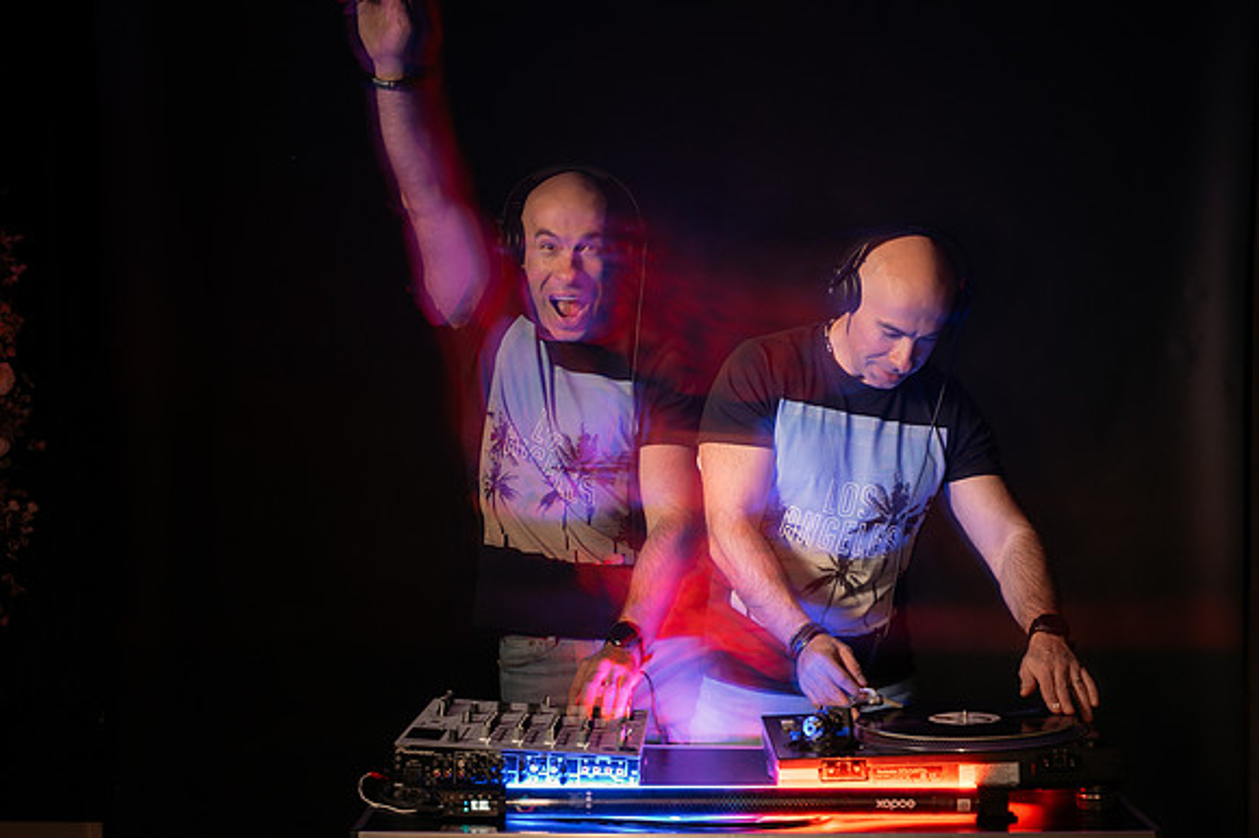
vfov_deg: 26.3
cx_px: 665
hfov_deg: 38.7
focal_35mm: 51
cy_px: 438
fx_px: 1790
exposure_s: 2
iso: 200
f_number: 9
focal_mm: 48
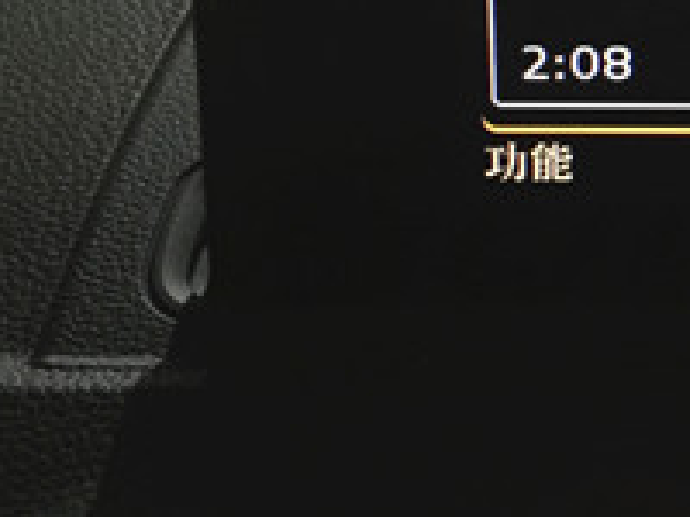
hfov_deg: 20.5
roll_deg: -2.1
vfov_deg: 16.6
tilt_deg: -16.1
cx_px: 911
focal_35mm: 87
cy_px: -14
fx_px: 1734
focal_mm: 4.15
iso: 200
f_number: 2.2
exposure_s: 1/8
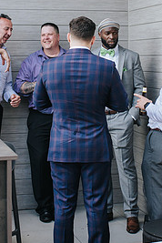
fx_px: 601
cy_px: 57
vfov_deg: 22.6
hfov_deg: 15.4
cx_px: 68
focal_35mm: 89
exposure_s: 1/1000
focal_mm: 35
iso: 900
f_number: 3.5
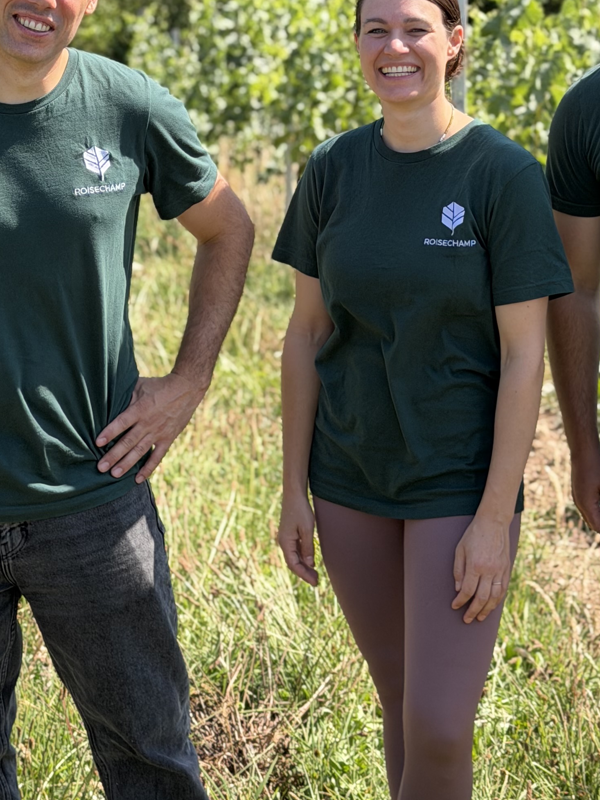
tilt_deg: -7.5
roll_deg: -2.0
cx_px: 362
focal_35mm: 99
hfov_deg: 14.9
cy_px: 90
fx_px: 2288
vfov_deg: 19.5
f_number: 1.78
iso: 64
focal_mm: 6.76
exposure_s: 1/1543
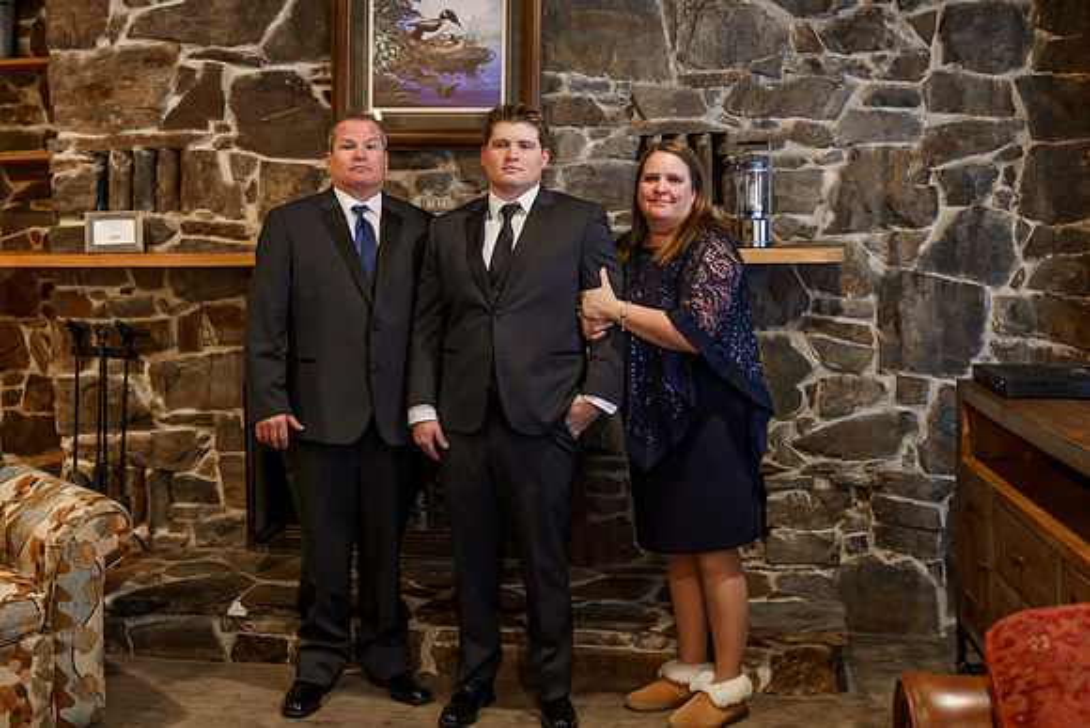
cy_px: 277
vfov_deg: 30.4
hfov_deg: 44.1
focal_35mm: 44
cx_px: 410
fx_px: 1333
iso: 1600
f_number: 2.2
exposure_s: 1/200
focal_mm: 35
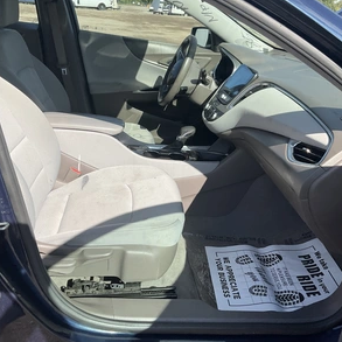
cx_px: 161
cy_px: 172
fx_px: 391
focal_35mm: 35
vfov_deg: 47.2
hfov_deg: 47.2
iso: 25
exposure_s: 1/912
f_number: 1.8
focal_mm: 3
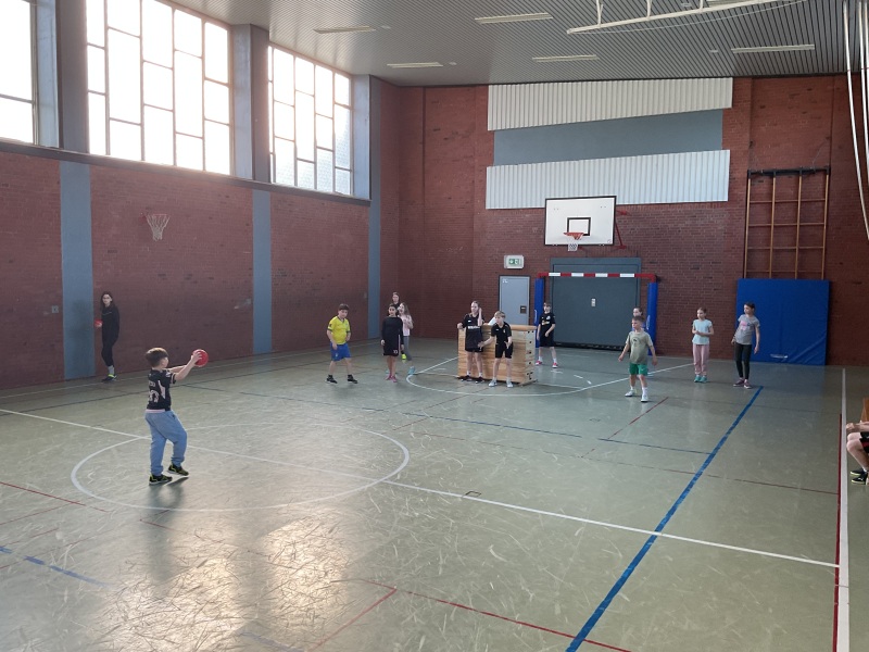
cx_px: 434
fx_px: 728
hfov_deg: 61.7
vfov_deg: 48.2
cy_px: 326
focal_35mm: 29
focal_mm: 3
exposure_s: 1/120
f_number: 1.8
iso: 50
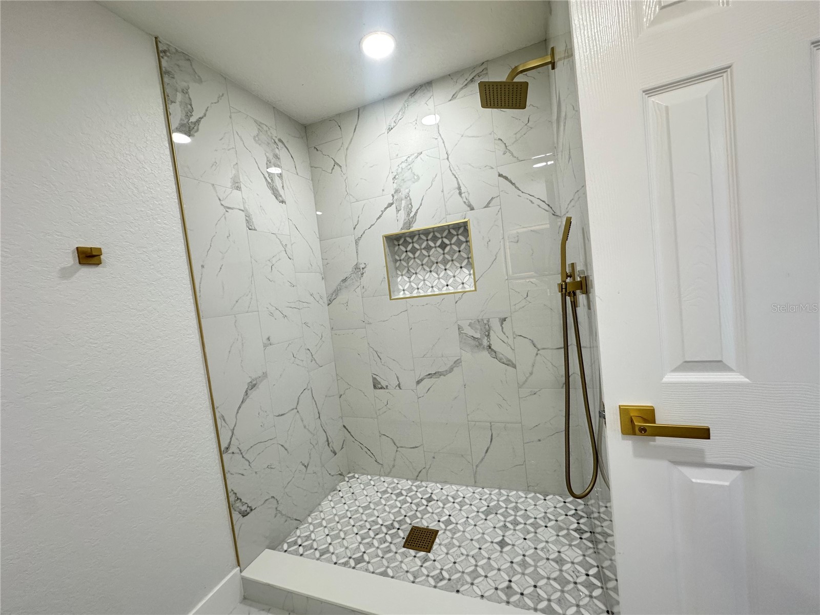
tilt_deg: -3.7
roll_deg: +6.4
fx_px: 332
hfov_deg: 102.1
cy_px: 308
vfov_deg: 85.7
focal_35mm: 14
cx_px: 410
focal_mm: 2.22
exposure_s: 1/120
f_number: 2.2
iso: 160
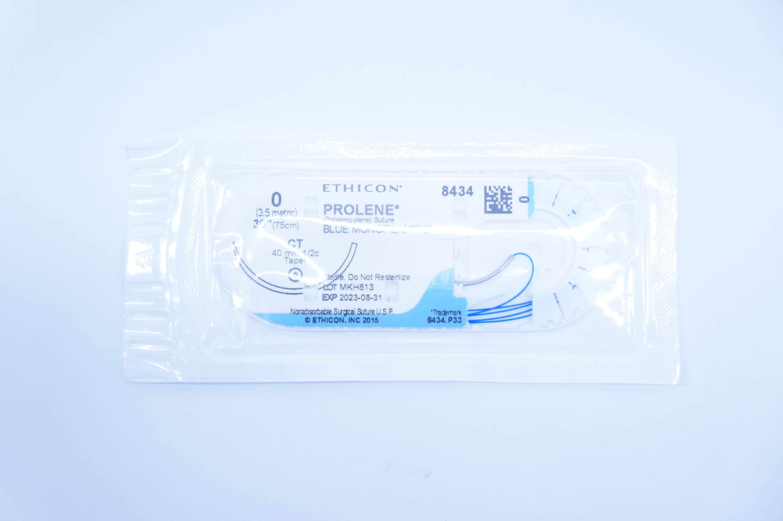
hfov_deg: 40.0
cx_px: 392
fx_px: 1075
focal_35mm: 50
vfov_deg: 27.2
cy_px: 260
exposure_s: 1/200
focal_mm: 33
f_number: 4.5
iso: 800
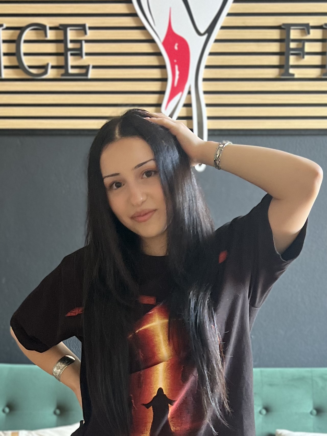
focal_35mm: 26
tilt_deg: -9.7
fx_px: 328
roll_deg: +0.7
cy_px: 218
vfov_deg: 67.3
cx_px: 164
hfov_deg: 53.1
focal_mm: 5.7
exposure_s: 1/60
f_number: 1.5
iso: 250
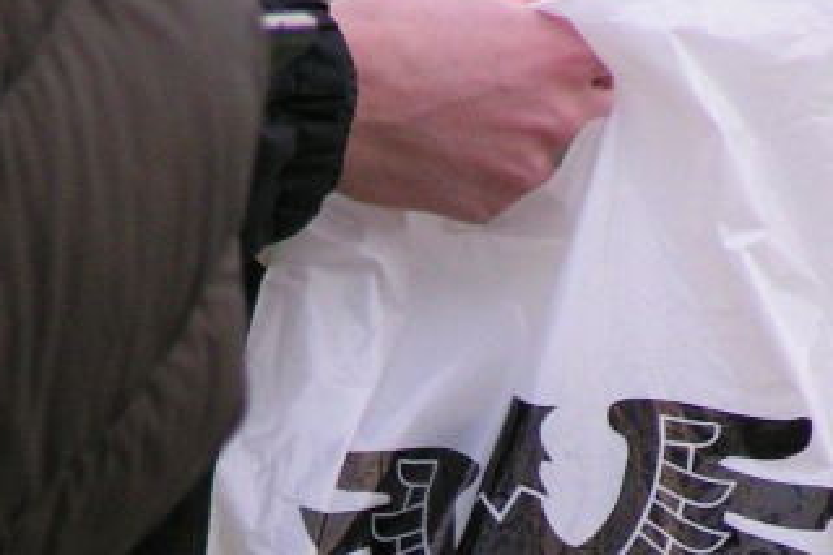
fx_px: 22872
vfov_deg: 1.4
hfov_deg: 2.1
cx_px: 448
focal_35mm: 989
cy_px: 597
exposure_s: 1/400
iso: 200
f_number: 3.5
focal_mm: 58
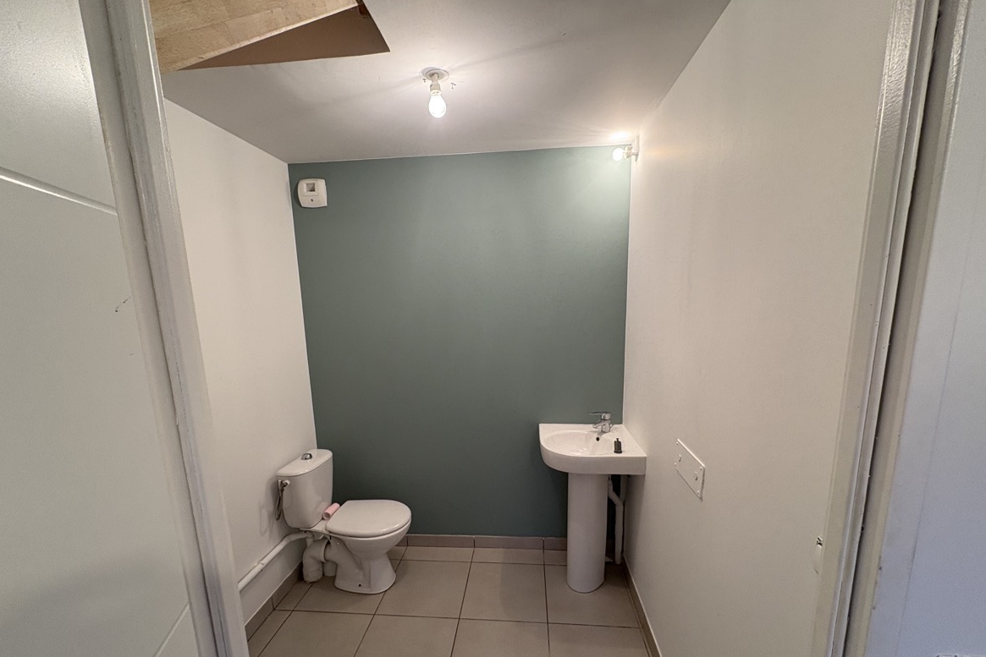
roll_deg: +1.9
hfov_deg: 100.4
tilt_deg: -9.8
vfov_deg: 77.0
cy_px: 371
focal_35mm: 15
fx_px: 411
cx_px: 490
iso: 160
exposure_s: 1/50
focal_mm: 2.22
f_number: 2.2
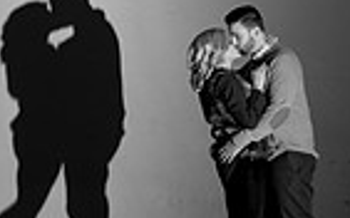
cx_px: -186
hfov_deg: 18.2
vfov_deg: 12.7
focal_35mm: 101
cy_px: -31
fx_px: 963
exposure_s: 1/80
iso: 320
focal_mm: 24
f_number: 2.8
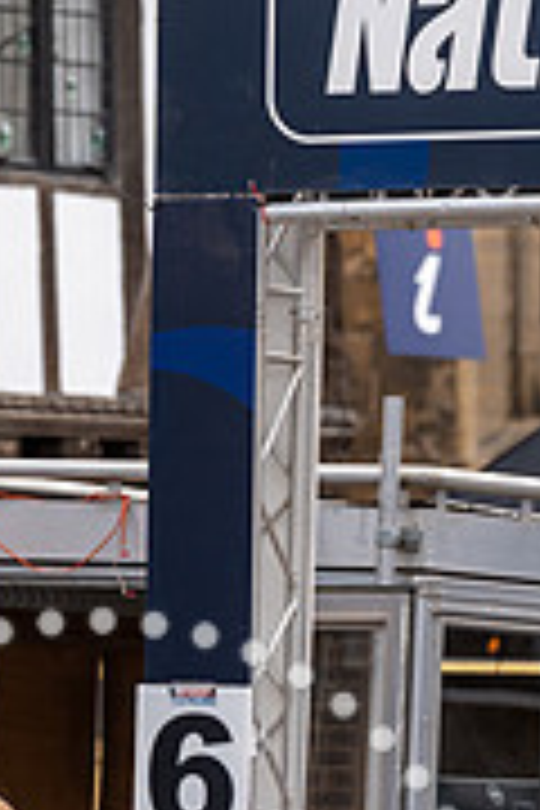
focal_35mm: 501
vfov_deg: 4.1
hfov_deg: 2.7
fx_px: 11272
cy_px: 648
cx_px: 180
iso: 320
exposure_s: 1/1000
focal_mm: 200
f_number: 4
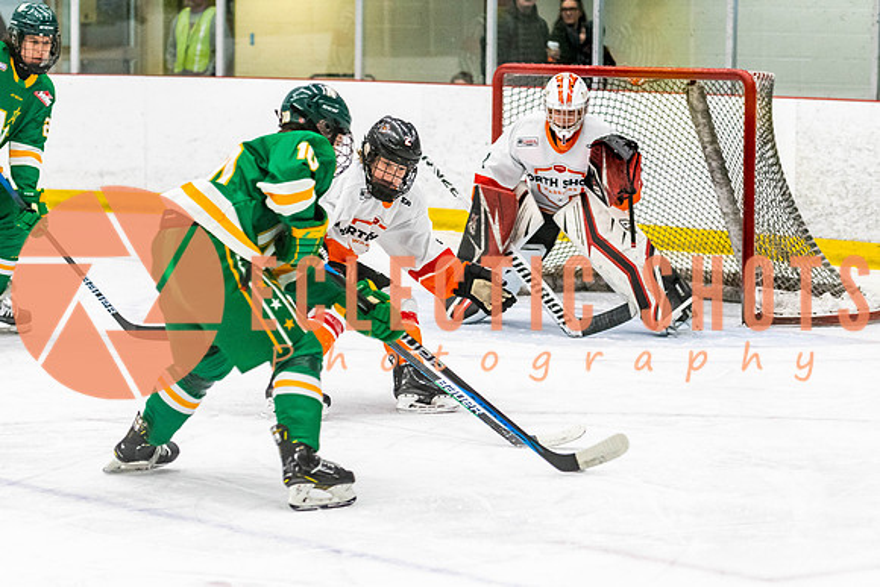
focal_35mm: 145
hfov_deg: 14.1
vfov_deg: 9.5
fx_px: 3548
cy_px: 256
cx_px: 334
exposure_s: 1/640
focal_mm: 86
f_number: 2.8
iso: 2000
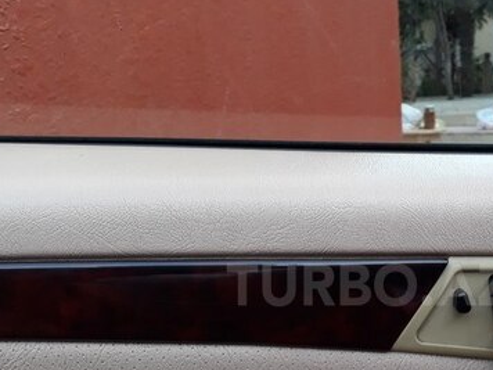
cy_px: 285
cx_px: 368
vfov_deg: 28.6
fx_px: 712
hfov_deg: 37.3
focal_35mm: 50
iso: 80
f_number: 1.9
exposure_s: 1/33
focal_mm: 3.6
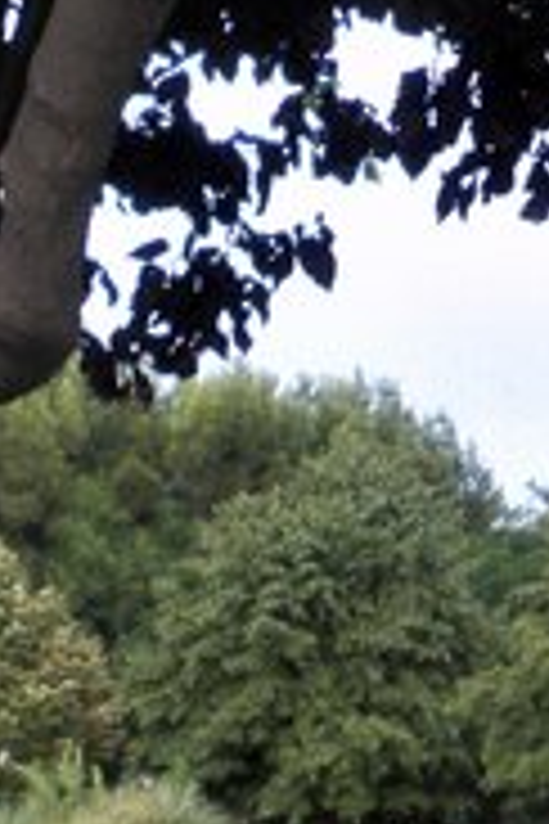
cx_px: -9
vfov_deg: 12.4
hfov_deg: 8.3
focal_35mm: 164
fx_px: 3751
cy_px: 865
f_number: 3.5
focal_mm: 6.3
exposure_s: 1/40
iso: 64
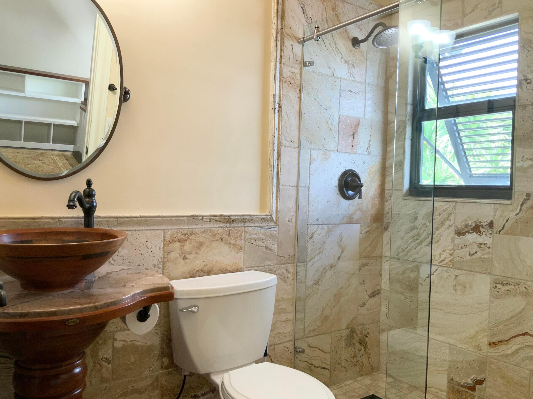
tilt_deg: -1.0
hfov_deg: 61.7
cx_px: 266
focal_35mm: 29
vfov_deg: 48.2
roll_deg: -2.1
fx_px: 447
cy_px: 200
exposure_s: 1/60
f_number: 1.8
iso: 64
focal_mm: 3
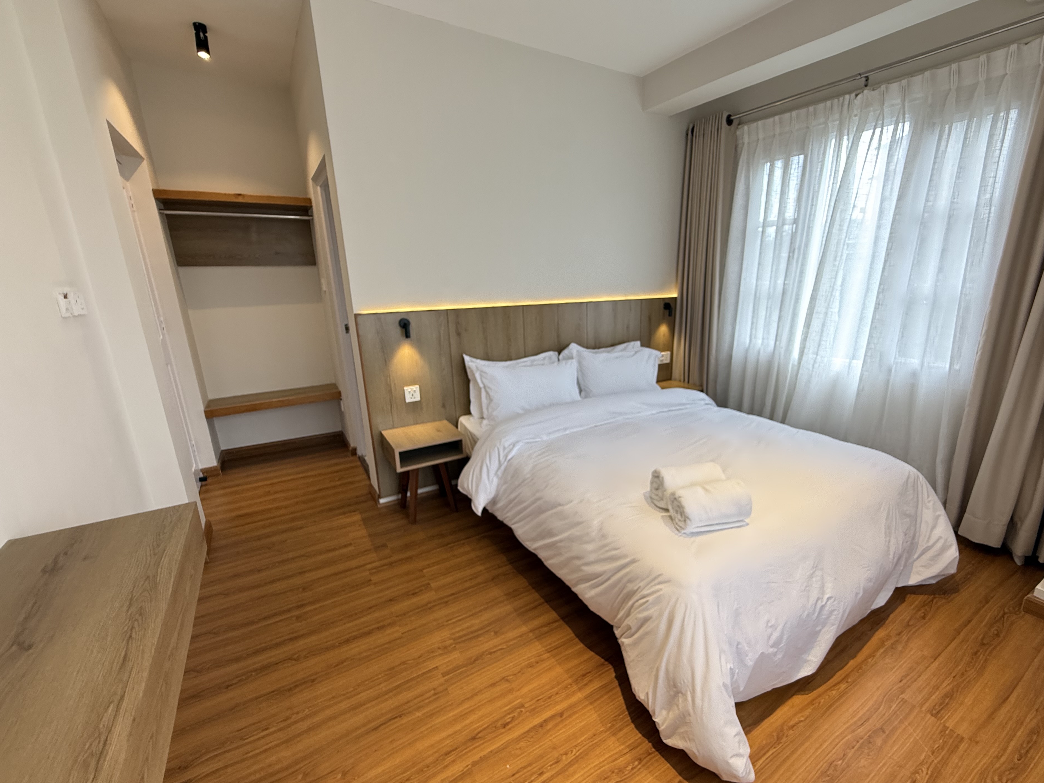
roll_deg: +1.5
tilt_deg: -14.2
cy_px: 400
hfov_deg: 98.0
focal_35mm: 15
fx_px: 452
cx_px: 556
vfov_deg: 81.7
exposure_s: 1/50
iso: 200
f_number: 2.2
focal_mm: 2.22
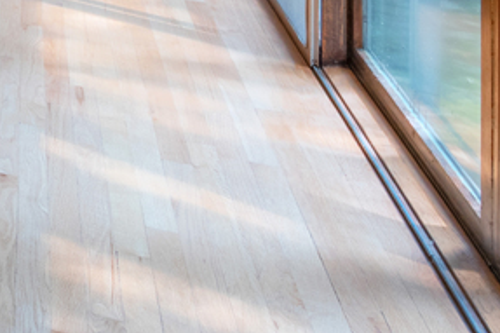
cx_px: -798
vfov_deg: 13.8
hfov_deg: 13.8
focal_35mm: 79
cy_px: -389
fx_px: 1097
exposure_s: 1/8
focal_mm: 14
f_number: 8
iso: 160
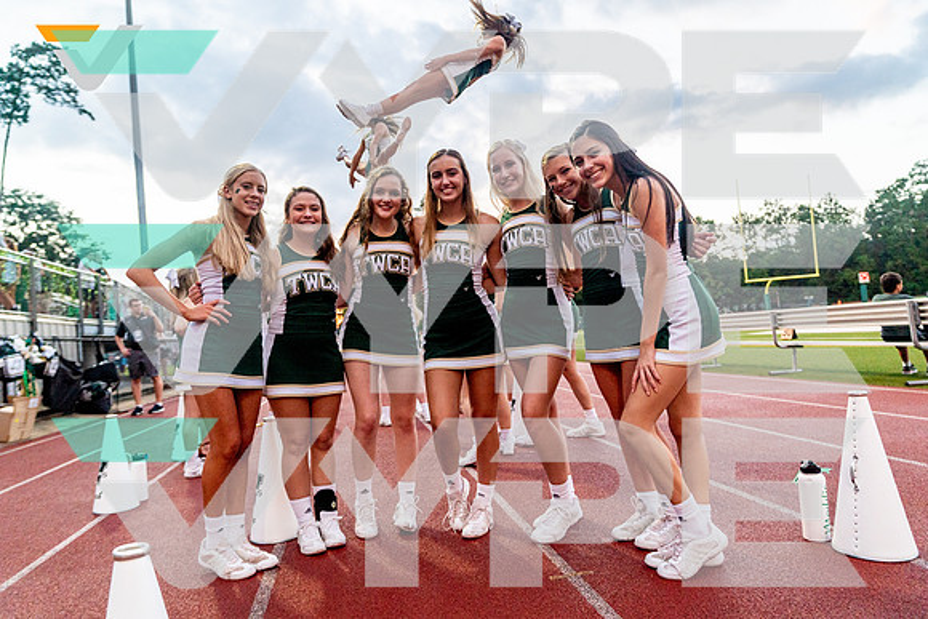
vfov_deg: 53.2
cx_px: 464
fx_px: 619
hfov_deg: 73.7
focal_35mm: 24
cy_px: 310
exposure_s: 1/1500
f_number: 2.8
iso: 1250
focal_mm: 24
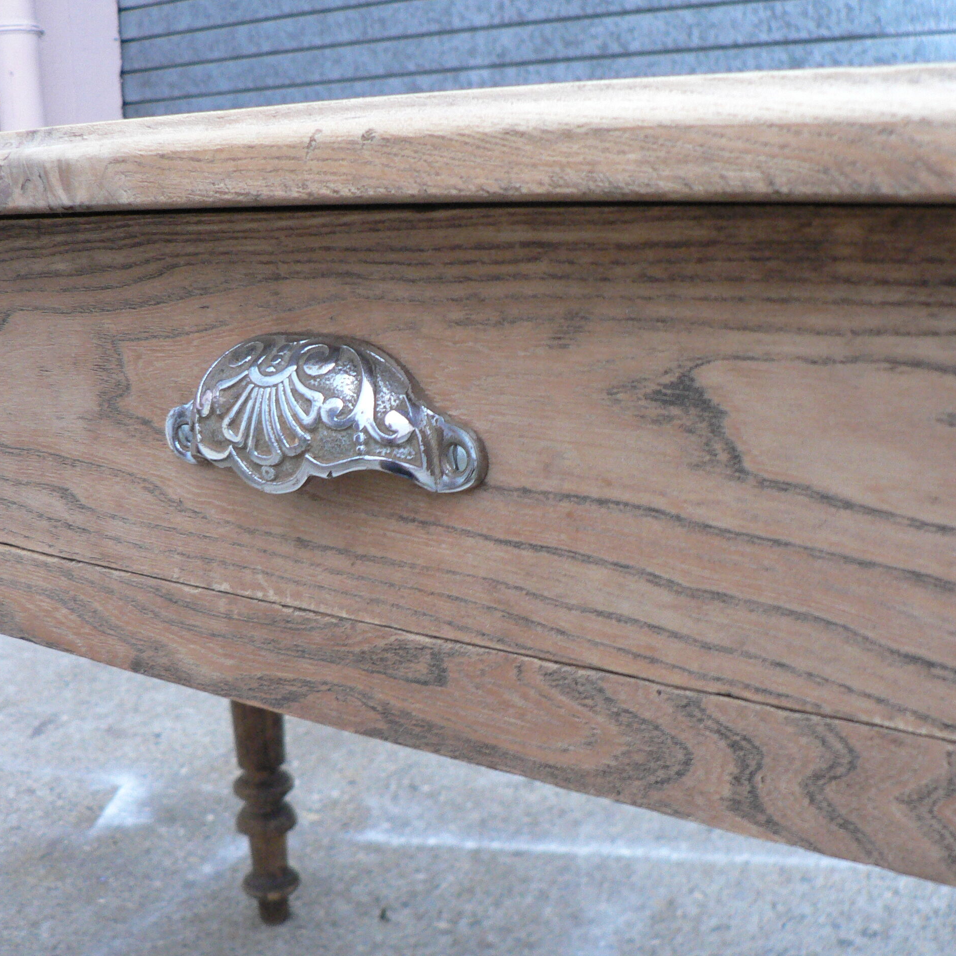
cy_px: 476
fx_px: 1344
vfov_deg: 39.2
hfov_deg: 39.1
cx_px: 527
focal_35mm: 43
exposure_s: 1/15
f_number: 2.8
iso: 200
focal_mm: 6
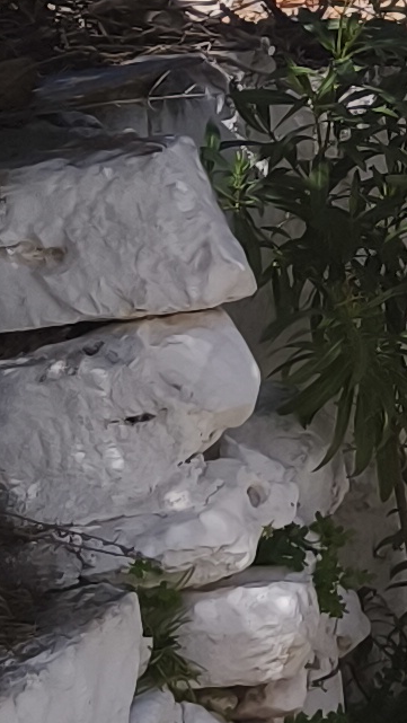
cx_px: 1466
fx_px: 3067
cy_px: -116
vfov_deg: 13.1
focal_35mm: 160
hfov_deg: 6.5
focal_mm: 5.35
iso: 80
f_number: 1.7
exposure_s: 1/3112
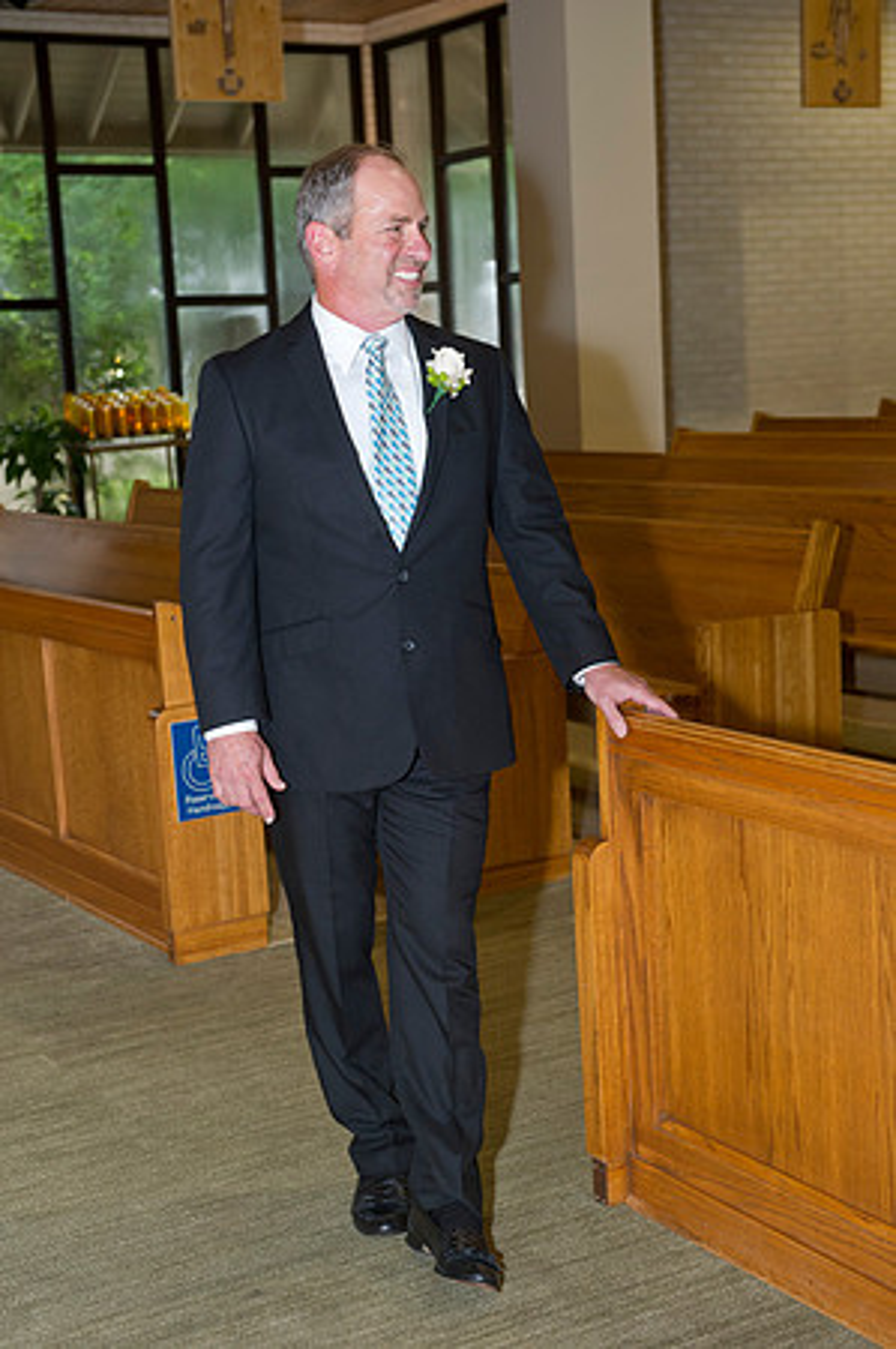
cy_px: 674
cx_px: 448
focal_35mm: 58
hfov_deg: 23.3
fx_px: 2170
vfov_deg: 34.5
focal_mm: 58
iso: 1600
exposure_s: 1/100
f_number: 5.6
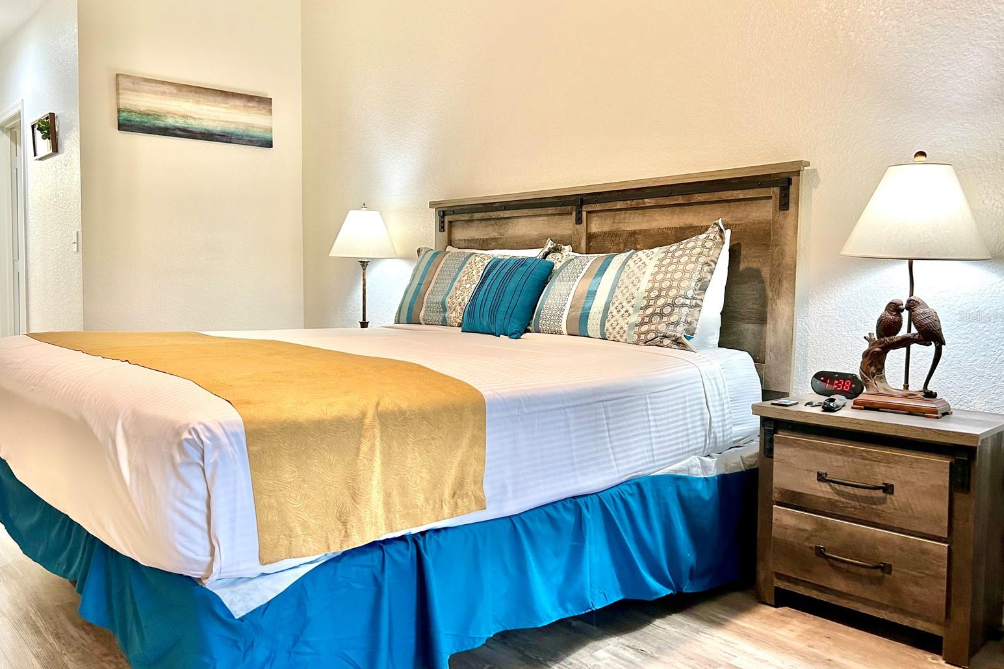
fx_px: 781
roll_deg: -0.8
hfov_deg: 65.5
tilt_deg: -3.7
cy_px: 316
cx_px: 500
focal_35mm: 28
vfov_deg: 46.4
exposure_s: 1/60
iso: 160
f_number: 1.5
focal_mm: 5.7
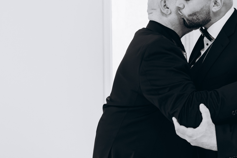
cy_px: 46
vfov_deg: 20.8
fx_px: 428
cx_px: 164
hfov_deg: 30.6
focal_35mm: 65
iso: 800
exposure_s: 1/250
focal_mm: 35
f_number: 2.8
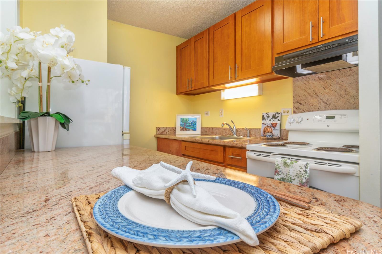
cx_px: 191
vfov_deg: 63.2
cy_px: 127
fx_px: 207
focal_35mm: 20
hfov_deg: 85.4
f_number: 8
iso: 200
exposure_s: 1/125
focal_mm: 13
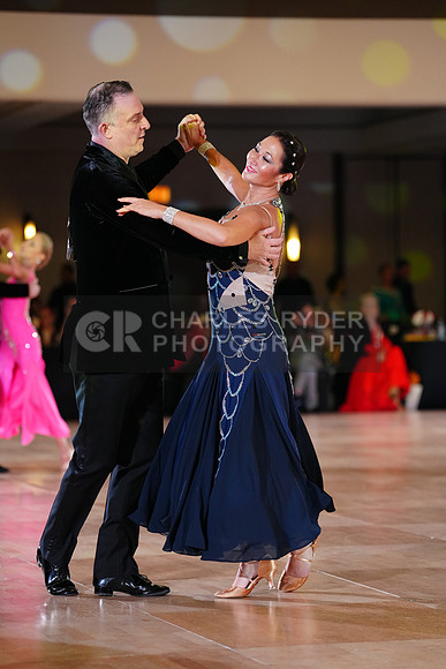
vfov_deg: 16.1
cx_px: 223
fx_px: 2358
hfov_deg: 10.8
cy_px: 334
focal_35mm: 127
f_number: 2.8
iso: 2500
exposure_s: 1/400
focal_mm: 127
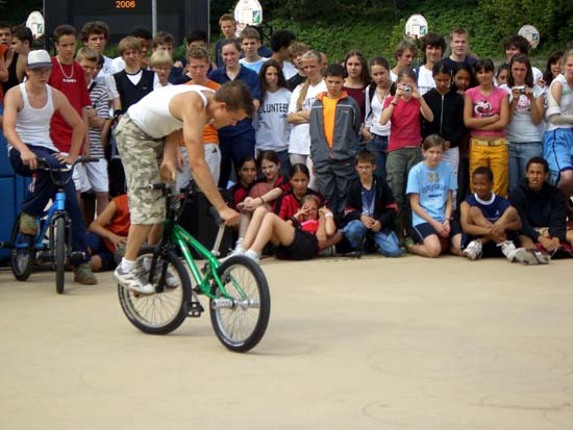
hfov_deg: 17.3
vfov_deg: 13.0
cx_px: 286
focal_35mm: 114
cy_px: 215
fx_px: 1888
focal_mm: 18.6
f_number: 5.2
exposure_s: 1/400
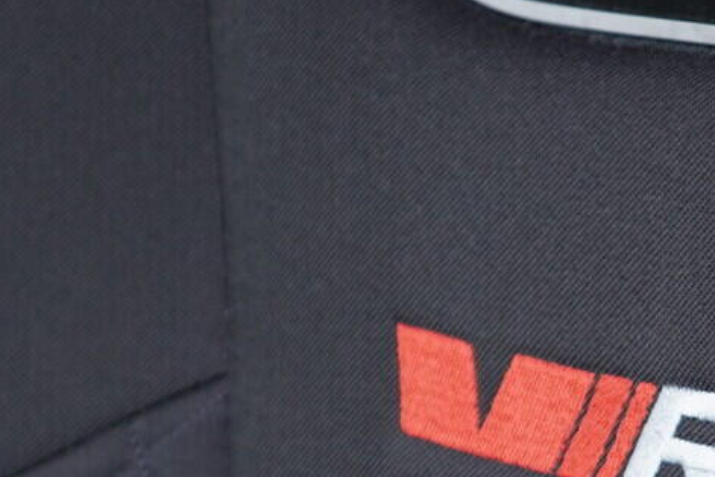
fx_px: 2185
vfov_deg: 12.4
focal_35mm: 110
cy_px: 407
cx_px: 571
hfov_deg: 18.4
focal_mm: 24
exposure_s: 1/40
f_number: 2.8
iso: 500
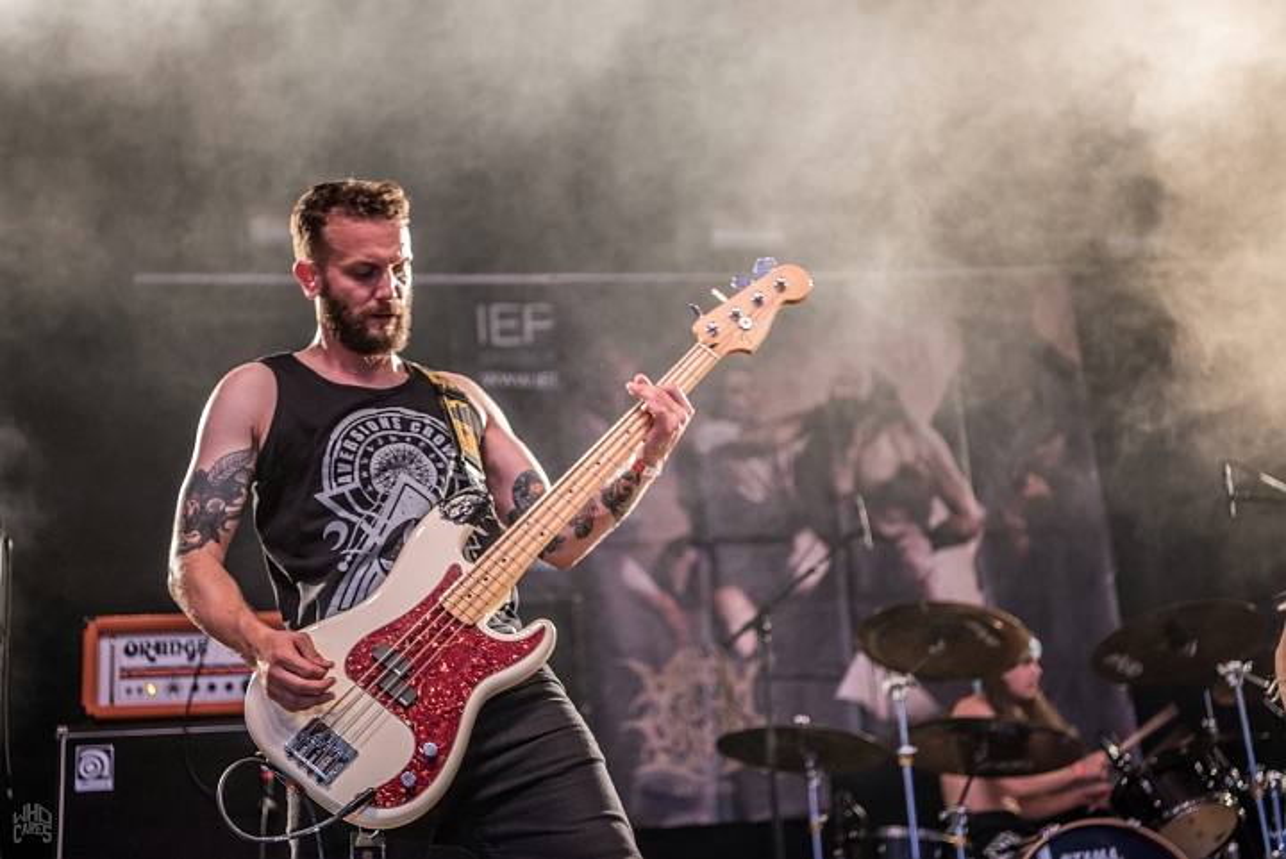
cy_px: 430
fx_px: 2216
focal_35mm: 62
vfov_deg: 21.9
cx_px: 643
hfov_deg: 32.4
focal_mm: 62
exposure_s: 1/100
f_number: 2.8
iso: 800
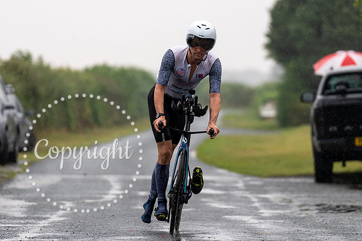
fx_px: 2916
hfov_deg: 7.1
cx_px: 220
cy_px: 105
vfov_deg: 4.7
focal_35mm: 290
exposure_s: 1/1000
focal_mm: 200
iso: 160
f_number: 3.2
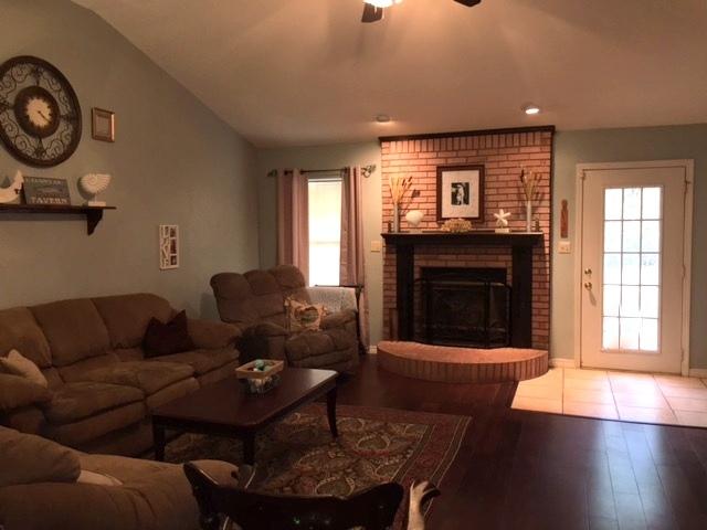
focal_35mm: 29
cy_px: 265
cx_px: 354
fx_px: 592
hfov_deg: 61.7
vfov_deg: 48.2
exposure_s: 1/30
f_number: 2.2
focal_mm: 4.15
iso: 80
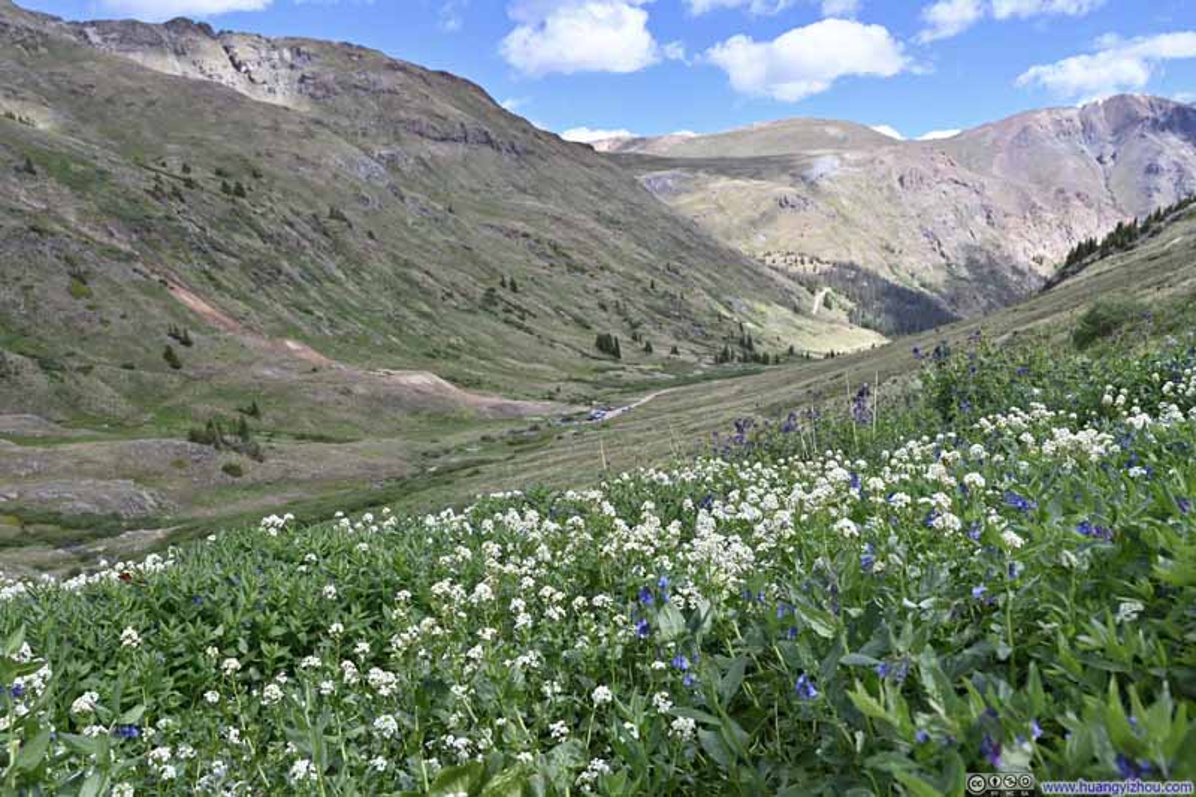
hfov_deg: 61.9
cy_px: 398
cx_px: 598
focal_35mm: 30
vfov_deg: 43.6
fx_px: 996
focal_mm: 30
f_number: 8
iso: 64
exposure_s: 1/125
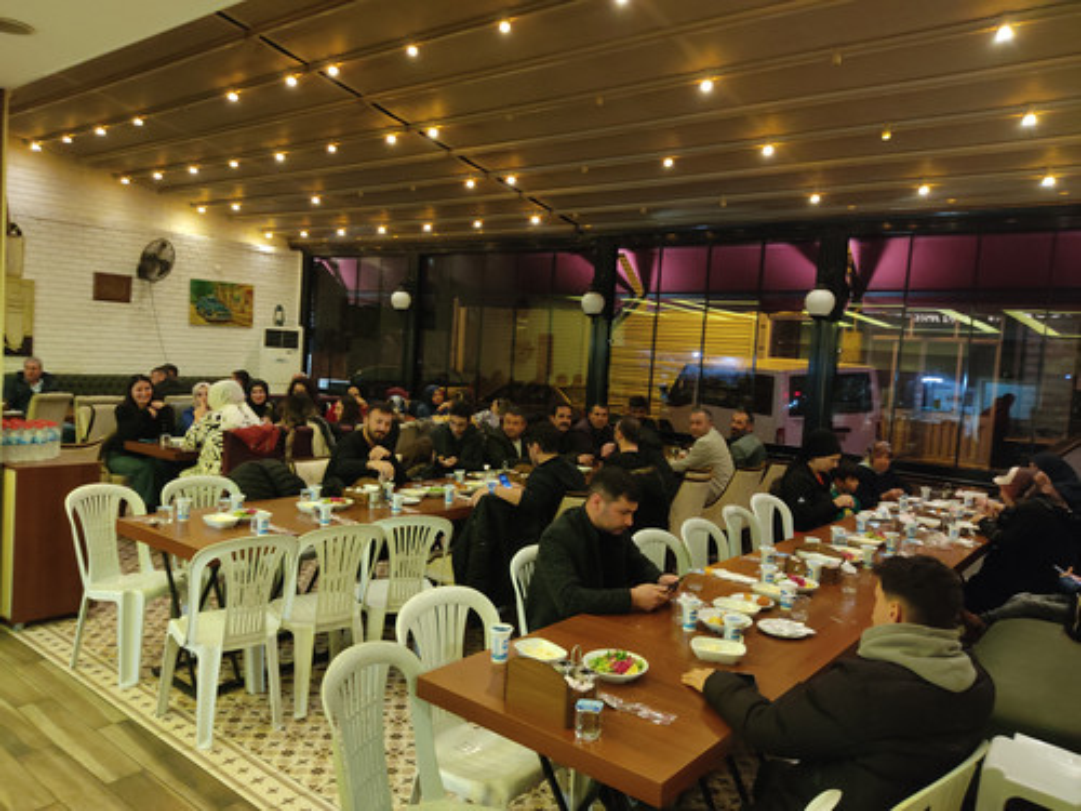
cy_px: 406
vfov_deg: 53.1
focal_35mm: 26
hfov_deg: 67.3
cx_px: 540
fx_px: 812
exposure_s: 1/17
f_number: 1.79
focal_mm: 4.74
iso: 2691
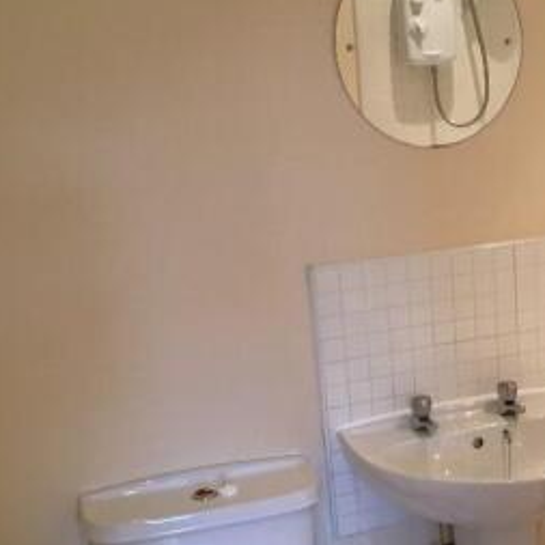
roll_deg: +3.9
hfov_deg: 28.1
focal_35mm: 59
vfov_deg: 28.8
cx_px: 481
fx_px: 1051
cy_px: 382
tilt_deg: -17.4
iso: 100
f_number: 2.2
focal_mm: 4.15
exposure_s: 1/33
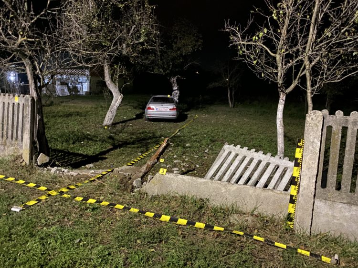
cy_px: 134
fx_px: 269
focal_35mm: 26
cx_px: 179
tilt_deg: -9.9
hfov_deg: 67.3
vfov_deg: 53.1
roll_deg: -2.2
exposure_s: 1/8
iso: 800
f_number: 1.8
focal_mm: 4.25
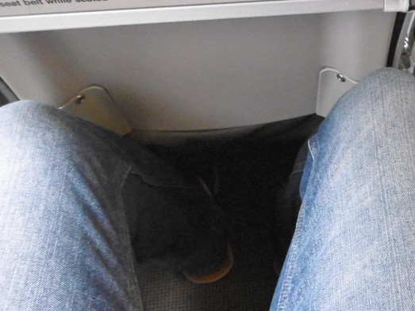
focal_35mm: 47
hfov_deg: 37.3
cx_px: 387
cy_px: 159
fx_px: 563
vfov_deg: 30.9
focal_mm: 4.3
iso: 800
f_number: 3.1
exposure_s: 1/40
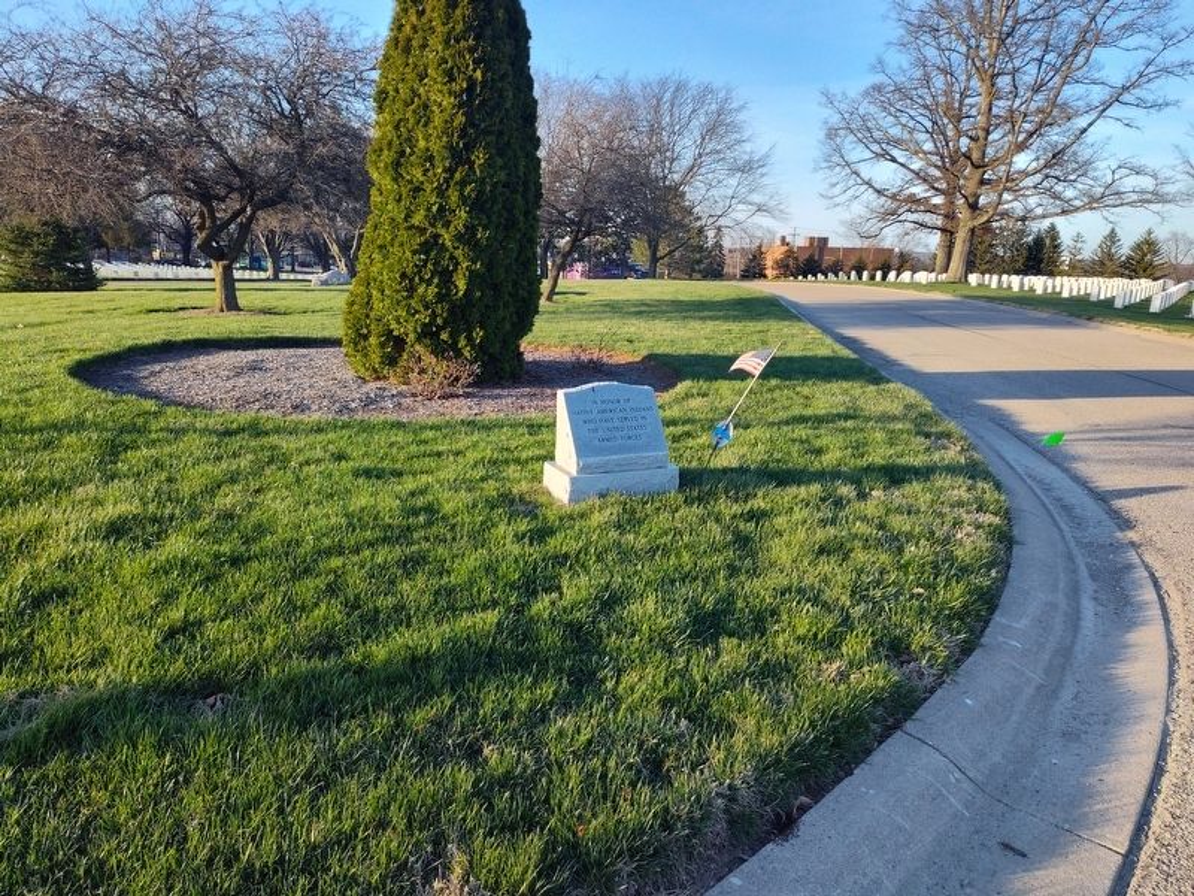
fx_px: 793
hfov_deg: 73.9
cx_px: 597
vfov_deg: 58.9
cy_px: 448
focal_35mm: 23
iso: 100
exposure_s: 1/528
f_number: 1.8
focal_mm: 5.56
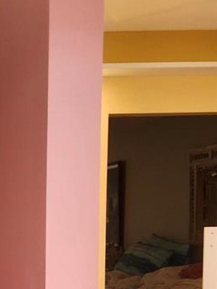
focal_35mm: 79
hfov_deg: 16.2
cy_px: 282
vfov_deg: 23.7
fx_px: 660
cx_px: -155
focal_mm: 5.54
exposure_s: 1/120
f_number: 1.8
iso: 200
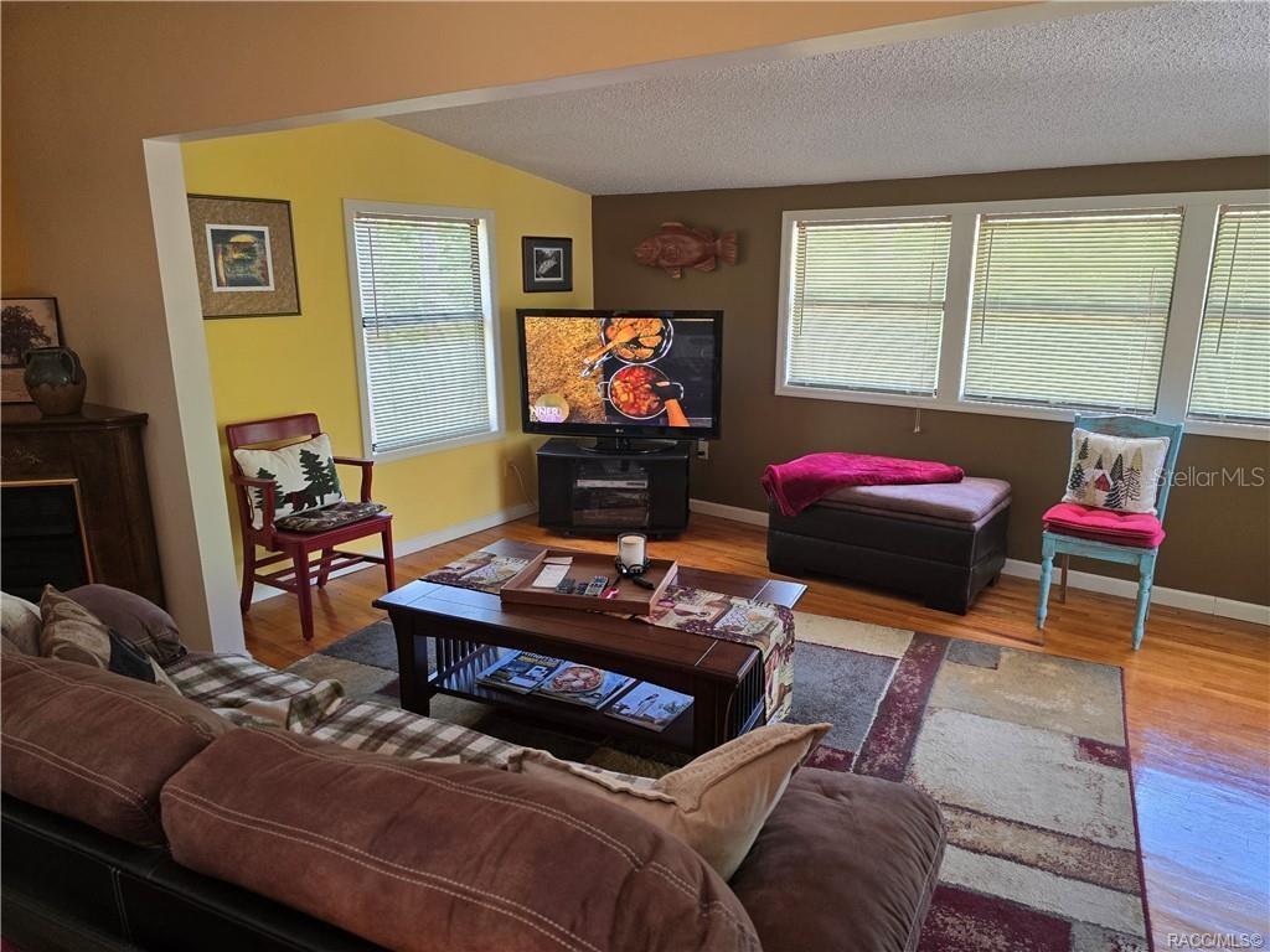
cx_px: 635
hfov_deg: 73.9
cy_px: 476
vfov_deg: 58.9
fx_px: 844
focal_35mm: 23
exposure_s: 1/120
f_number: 1.7
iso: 250
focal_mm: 6.3
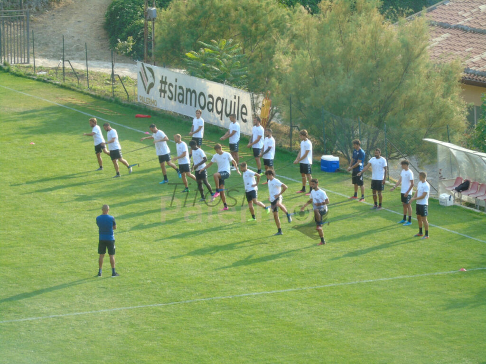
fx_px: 2976
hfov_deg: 9.3
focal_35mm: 212
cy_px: 182
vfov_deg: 7.0
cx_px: 243
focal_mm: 38
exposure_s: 1/30
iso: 80
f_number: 8
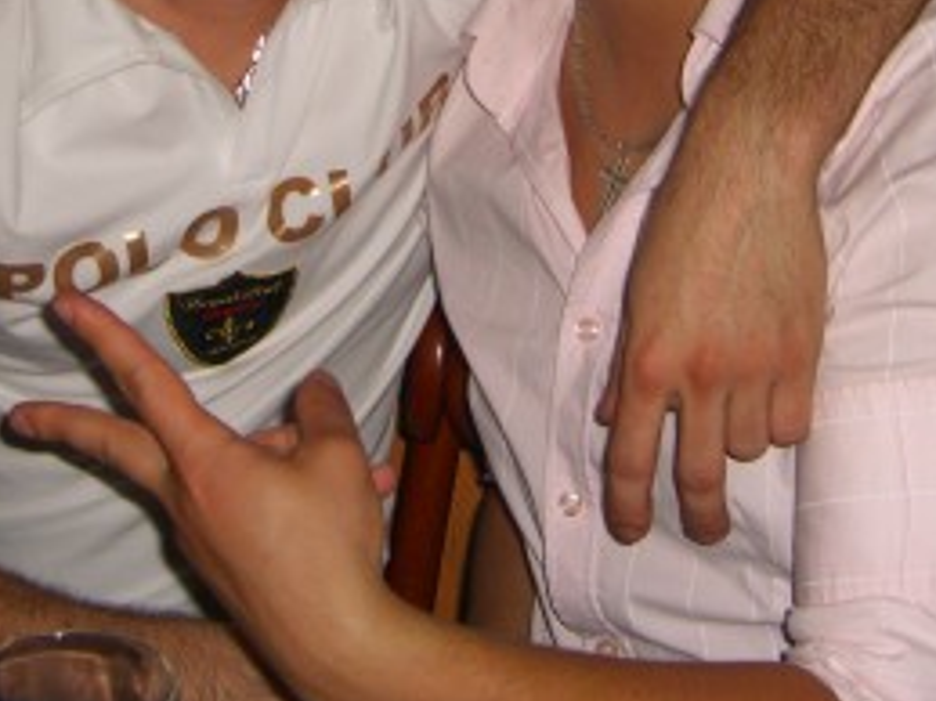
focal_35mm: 88
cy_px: -14
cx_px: 434
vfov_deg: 16.4
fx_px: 2378
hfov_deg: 22.3
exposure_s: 1/60
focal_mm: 7.9
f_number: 2.8
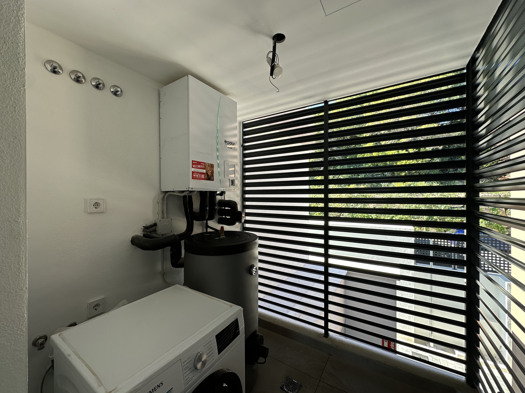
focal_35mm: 14
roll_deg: +0.1
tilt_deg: +0.6
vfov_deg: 85.7
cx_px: 262
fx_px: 212
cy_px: 196
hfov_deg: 102.1
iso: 40
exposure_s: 1/107
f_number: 2.2
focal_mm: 2.22
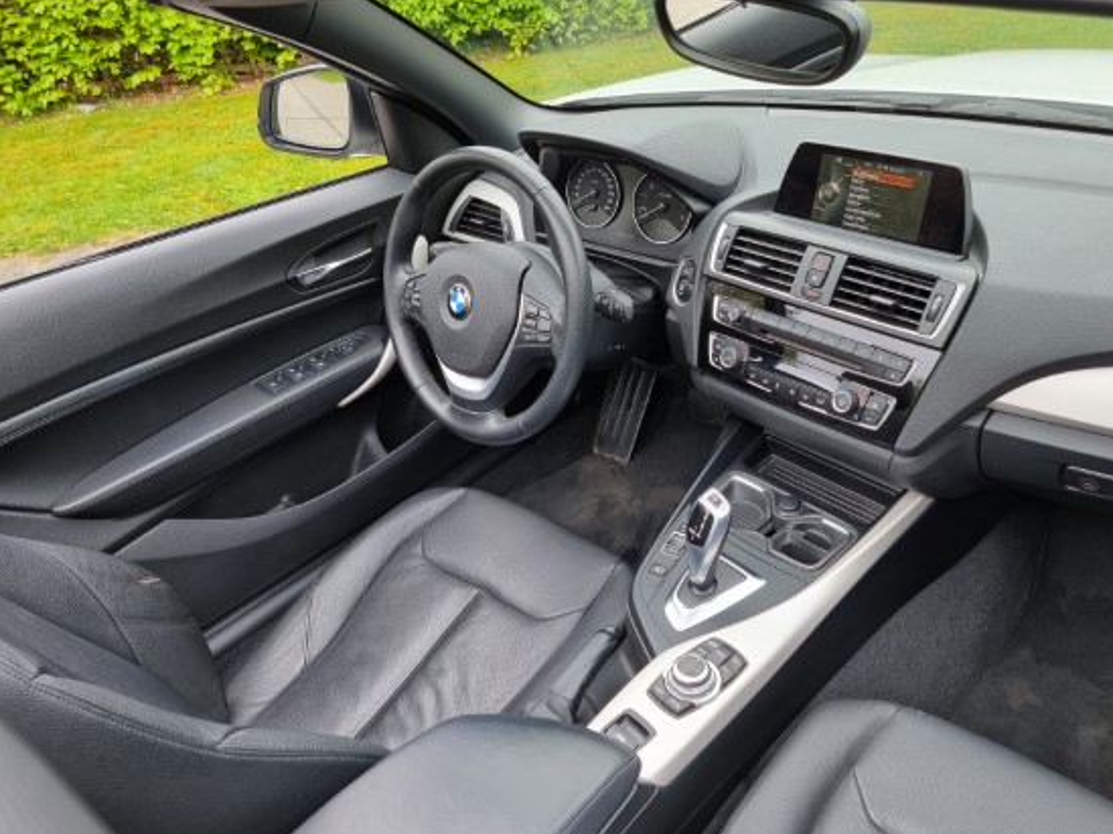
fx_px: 900
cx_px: 614
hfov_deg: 63.3
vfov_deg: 49.7
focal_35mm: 28
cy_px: 420
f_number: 1.8
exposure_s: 1/120
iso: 50
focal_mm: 6.7
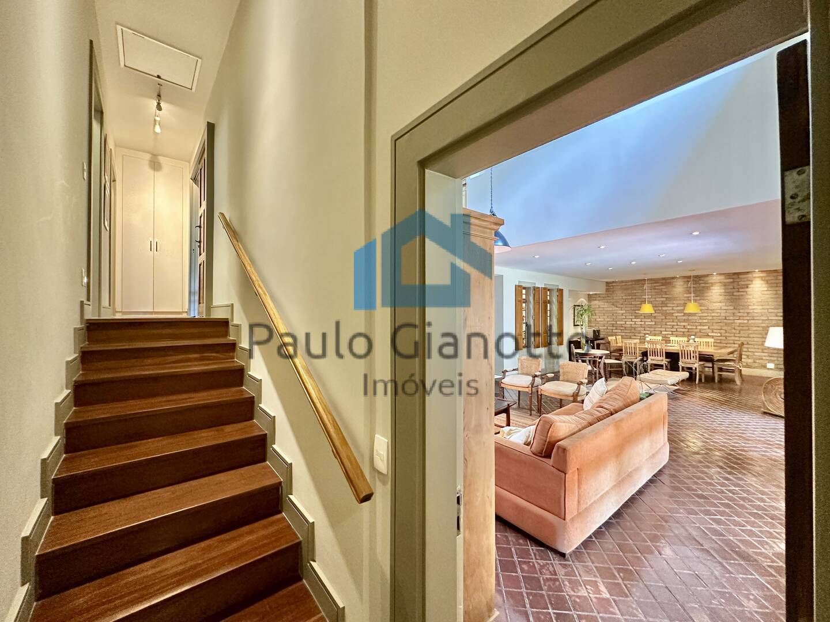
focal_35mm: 14
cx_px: 415
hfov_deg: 102.1
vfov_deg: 85.7
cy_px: 311
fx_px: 336
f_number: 2.2
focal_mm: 2.22
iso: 400
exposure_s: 1/60
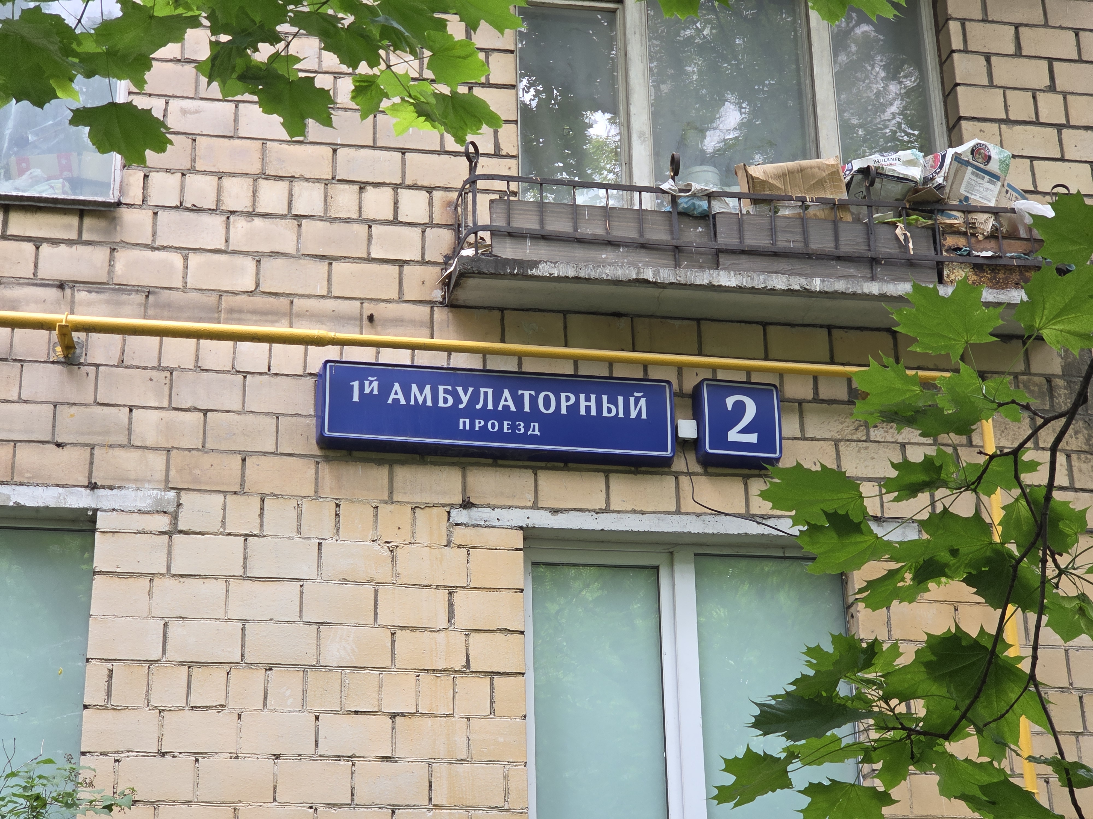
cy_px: 410
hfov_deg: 28.2
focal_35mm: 69
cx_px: 546
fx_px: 2179
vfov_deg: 21.3
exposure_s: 1/100
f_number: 2.4
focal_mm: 7
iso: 100
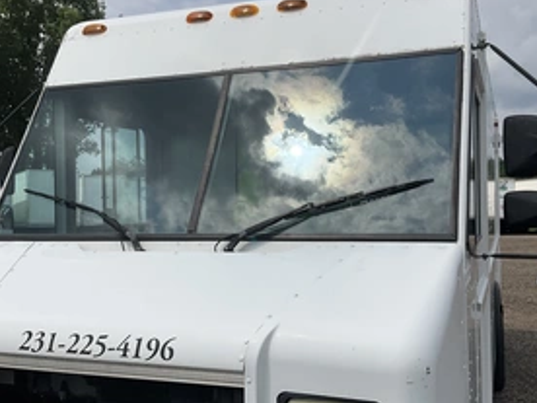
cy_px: 199
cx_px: 280
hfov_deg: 44.8
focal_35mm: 42
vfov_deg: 34.3
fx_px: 652
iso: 25
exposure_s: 1/4065
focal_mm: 3
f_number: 1.8
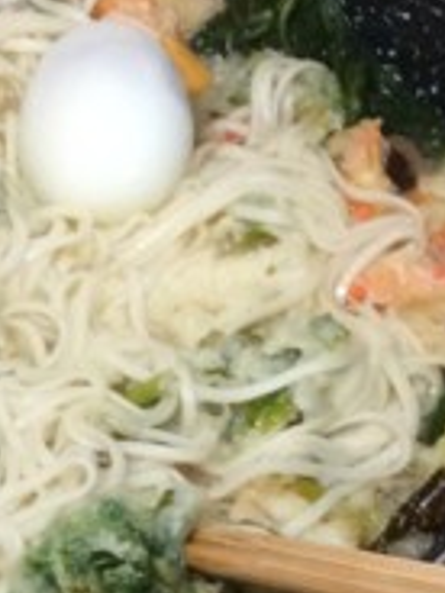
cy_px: 751
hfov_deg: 10.5
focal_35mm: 139
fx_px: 2383
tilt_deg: -64.8
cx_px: -48
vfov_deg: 13.7
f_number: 2.4
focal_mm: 3.3
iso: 80
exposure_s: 1/24
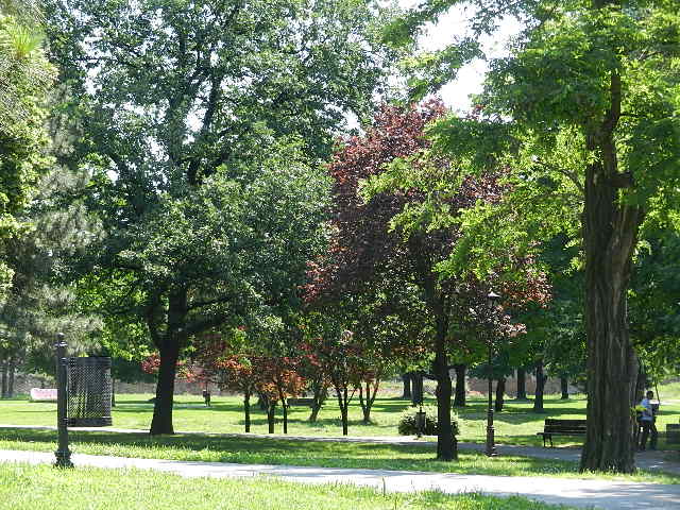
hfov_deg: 21.5
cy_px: 255
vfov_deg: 16.2
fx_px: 1788
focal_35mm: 91
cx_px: 340
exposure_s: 1/200
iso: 160
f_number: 4.9
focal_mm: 16.3
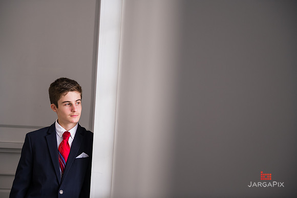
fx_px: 462
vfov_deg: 24.2
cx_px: 148
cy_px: 99
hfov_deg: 35.6
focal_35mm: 56
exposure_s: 1/250
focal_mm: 56
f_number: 3.2
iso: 1000
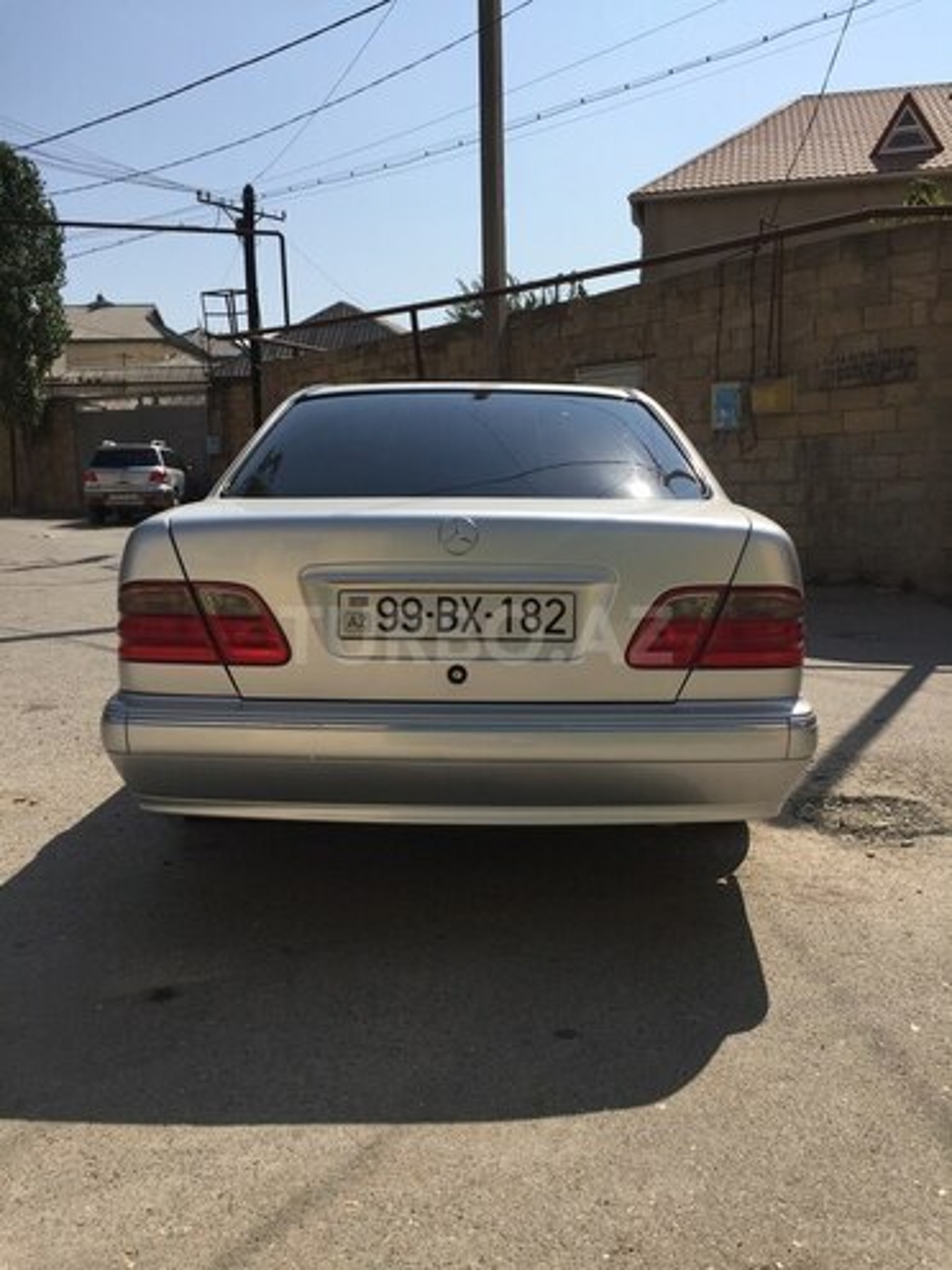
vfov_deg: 61.7
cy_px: 635
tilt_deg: -6.9
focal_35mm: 29
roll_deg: +1.1
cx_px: 476
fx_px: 1063
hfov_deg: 48.2
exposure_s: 1/3597
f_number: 2.2
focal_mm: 4.15
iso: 32
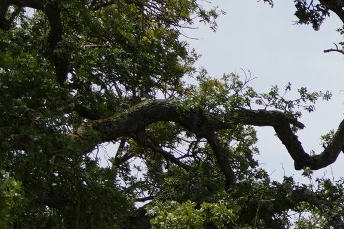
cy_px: 838
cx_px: 1273
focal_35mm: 375
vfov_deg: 3.5
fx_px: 3583
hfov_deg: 5.0
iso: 320
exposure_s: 1/2500
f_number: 4.5
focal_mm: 50
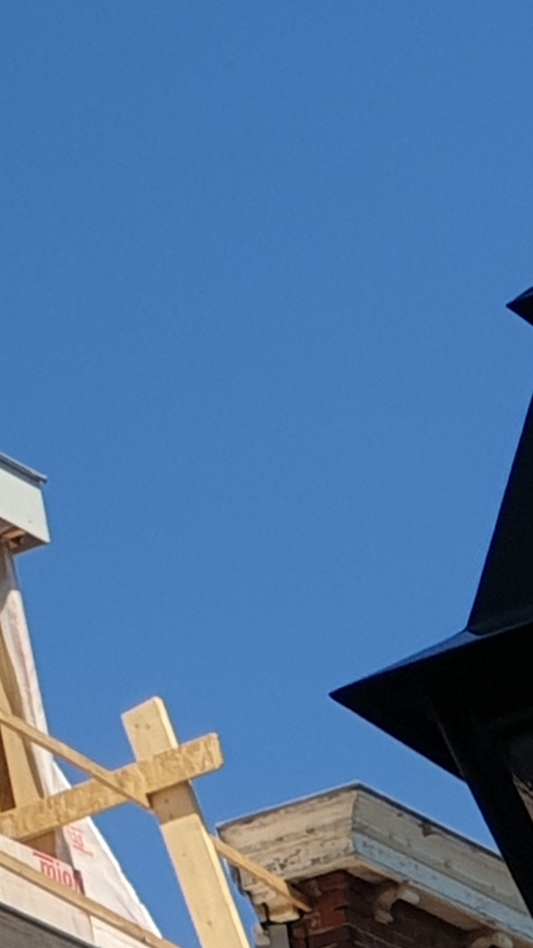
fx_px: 5126
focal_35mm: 204
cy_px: 254
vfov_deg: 10.5
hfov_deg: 5.6
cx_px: -963
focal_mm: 6
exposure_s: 1/1025
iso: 100
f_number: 2.4
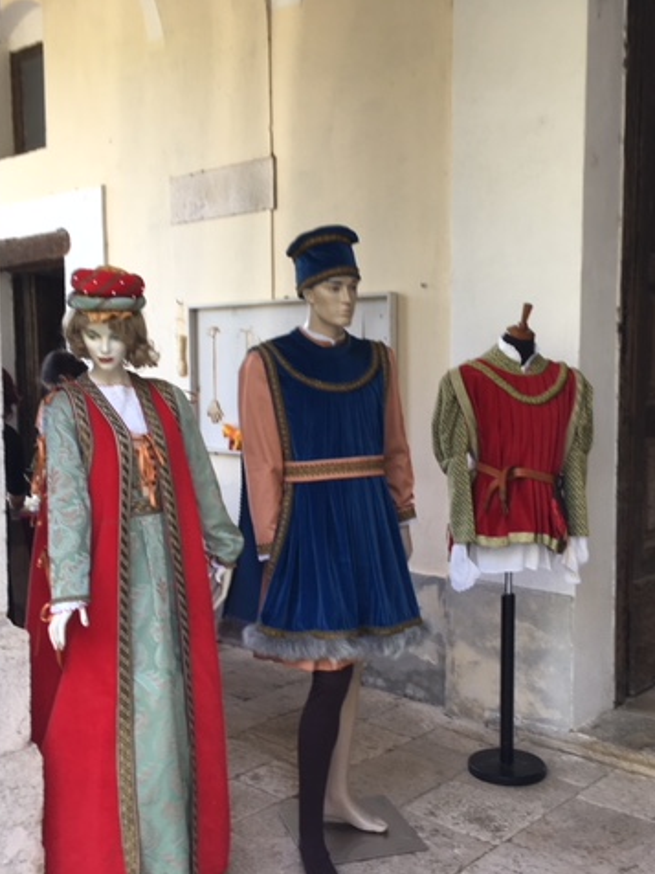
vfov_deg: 47.9
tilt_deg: -0.3
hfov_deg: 36.8
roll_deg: +0.8
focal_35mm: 39
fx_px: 984
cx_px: 306
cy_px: 437
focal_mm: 4.15
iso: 25
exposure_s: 1/50
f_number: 2.2
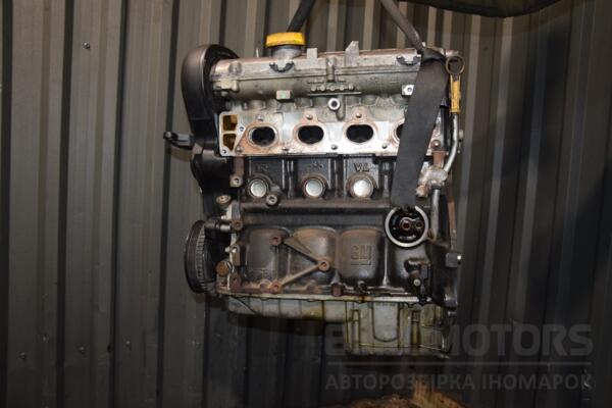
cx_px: 306
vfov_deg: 41.7
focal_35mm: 32
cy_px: 204
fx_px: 535
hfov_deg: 59.5
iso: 800
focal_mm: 21
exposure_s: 1/60
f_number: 5
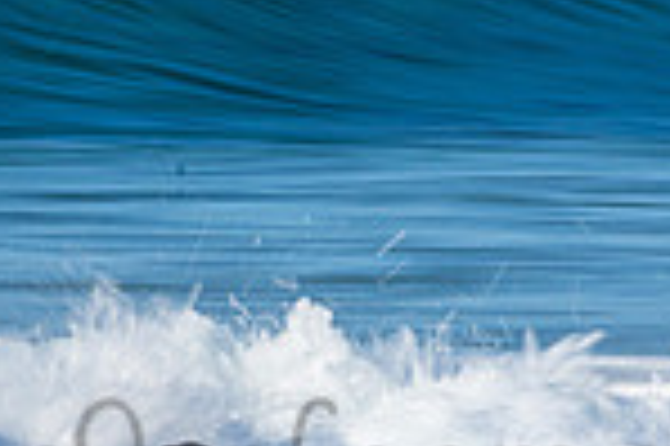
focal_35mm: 2920
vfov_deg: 0.5
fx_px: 54284
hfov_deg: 0.7
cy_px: 430
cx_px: 270
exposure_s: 1/20
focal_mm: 500
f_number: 29
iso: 100
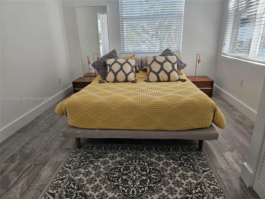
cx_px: 132
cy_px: 100
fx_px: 176
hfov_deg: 73.9
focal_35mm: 23
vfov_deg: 58.9
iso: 125
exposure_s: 1/180
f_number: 1.7
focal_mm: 6.3
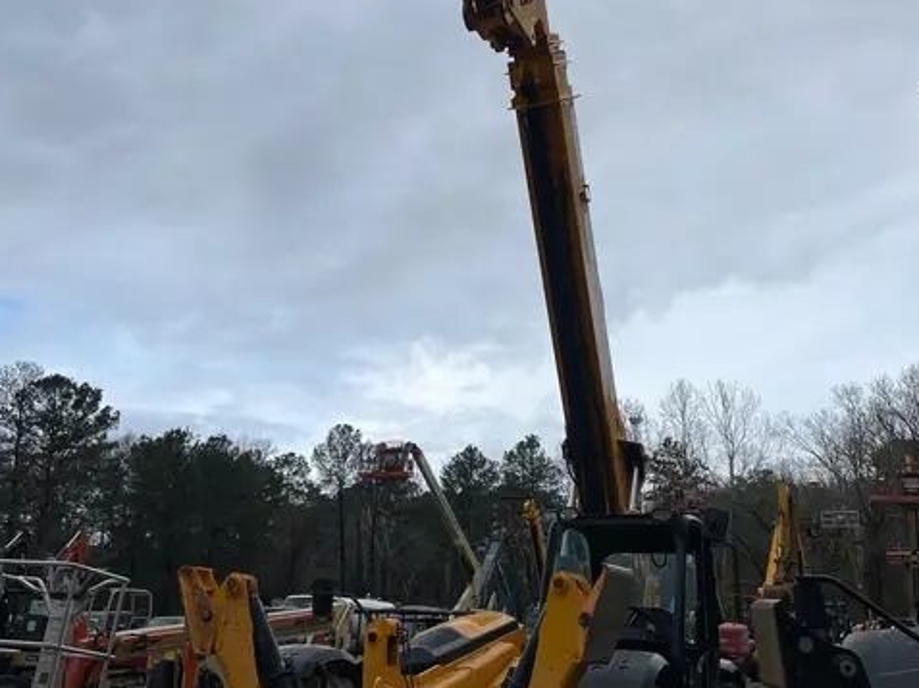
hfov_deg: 46.8
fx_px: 1061
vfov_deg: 35.9
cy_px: 331
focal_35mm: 40
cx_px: 460
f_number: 1.6
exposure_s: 1/5051
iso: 32
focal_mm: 4.2
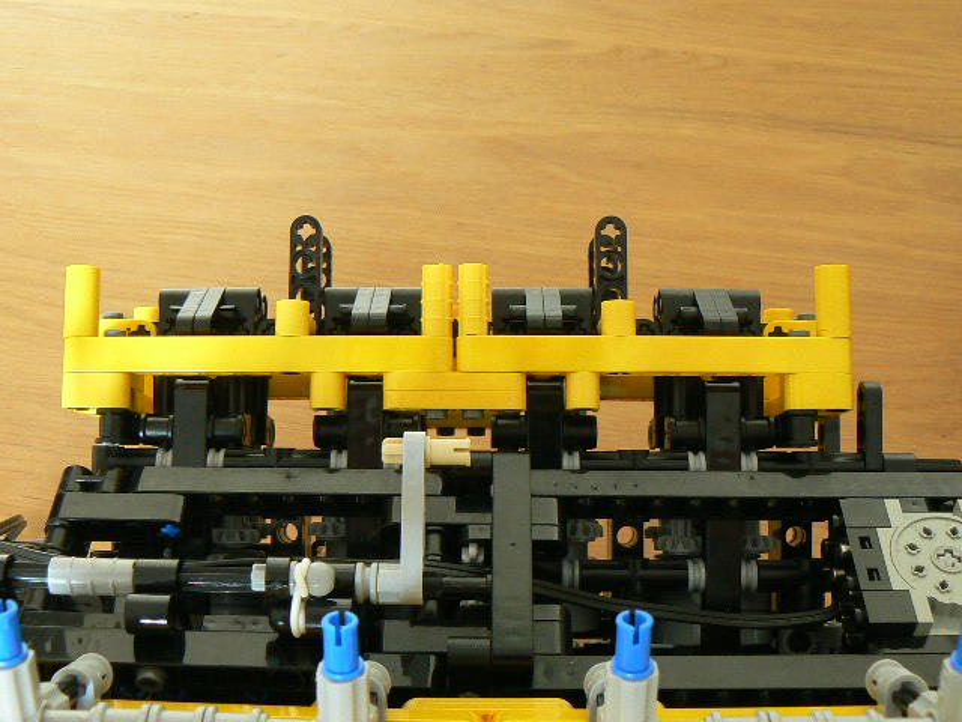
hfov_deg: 42.9
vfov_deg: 32.9
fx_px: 1223
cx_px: 481
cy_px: 361
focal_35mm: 44
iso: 100
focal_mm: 6
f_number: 4
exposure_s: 1.3
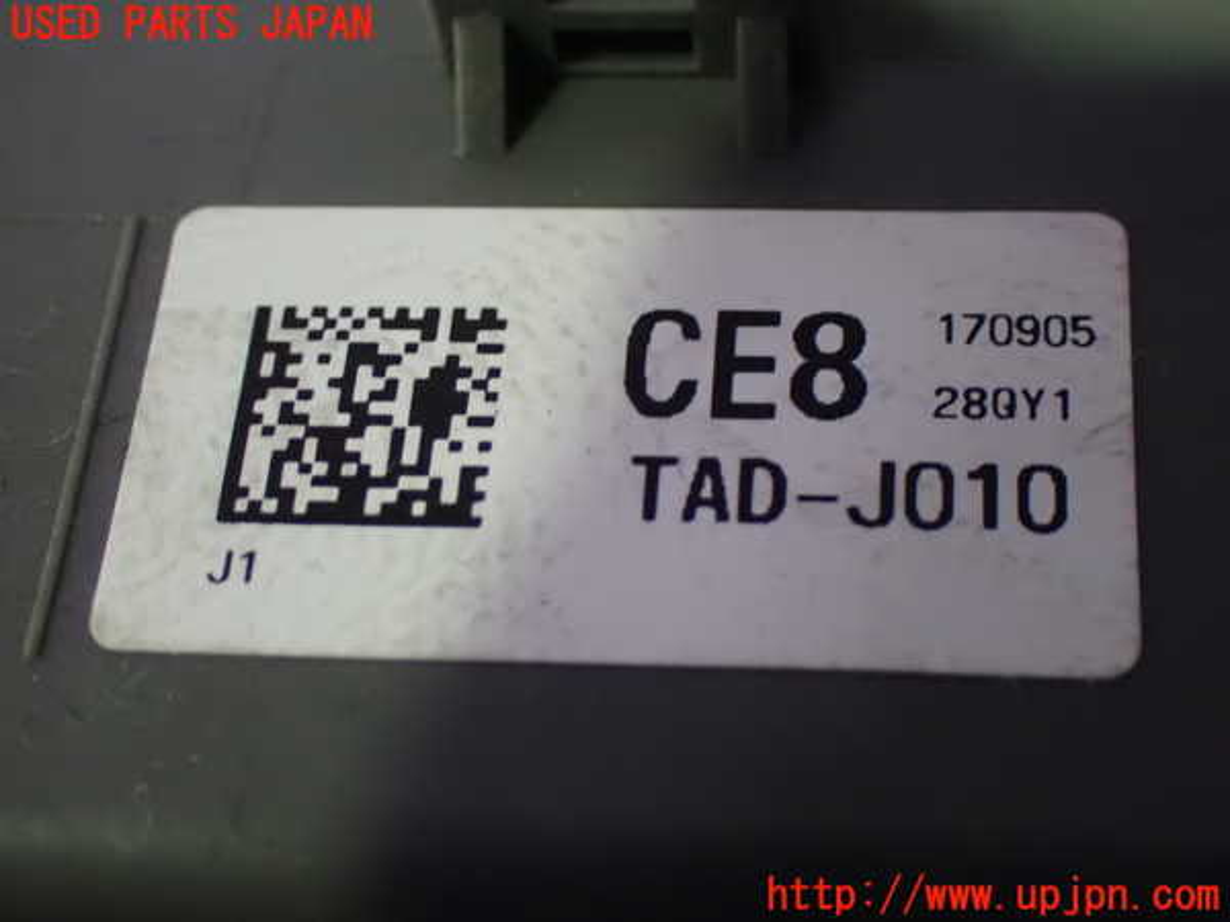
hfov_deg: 29.0
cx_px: 615
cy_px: 461
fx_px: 2381
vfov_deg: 21.9
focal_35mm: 67
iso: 1600
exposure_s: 1/60
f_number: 3.8
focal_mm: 11.88
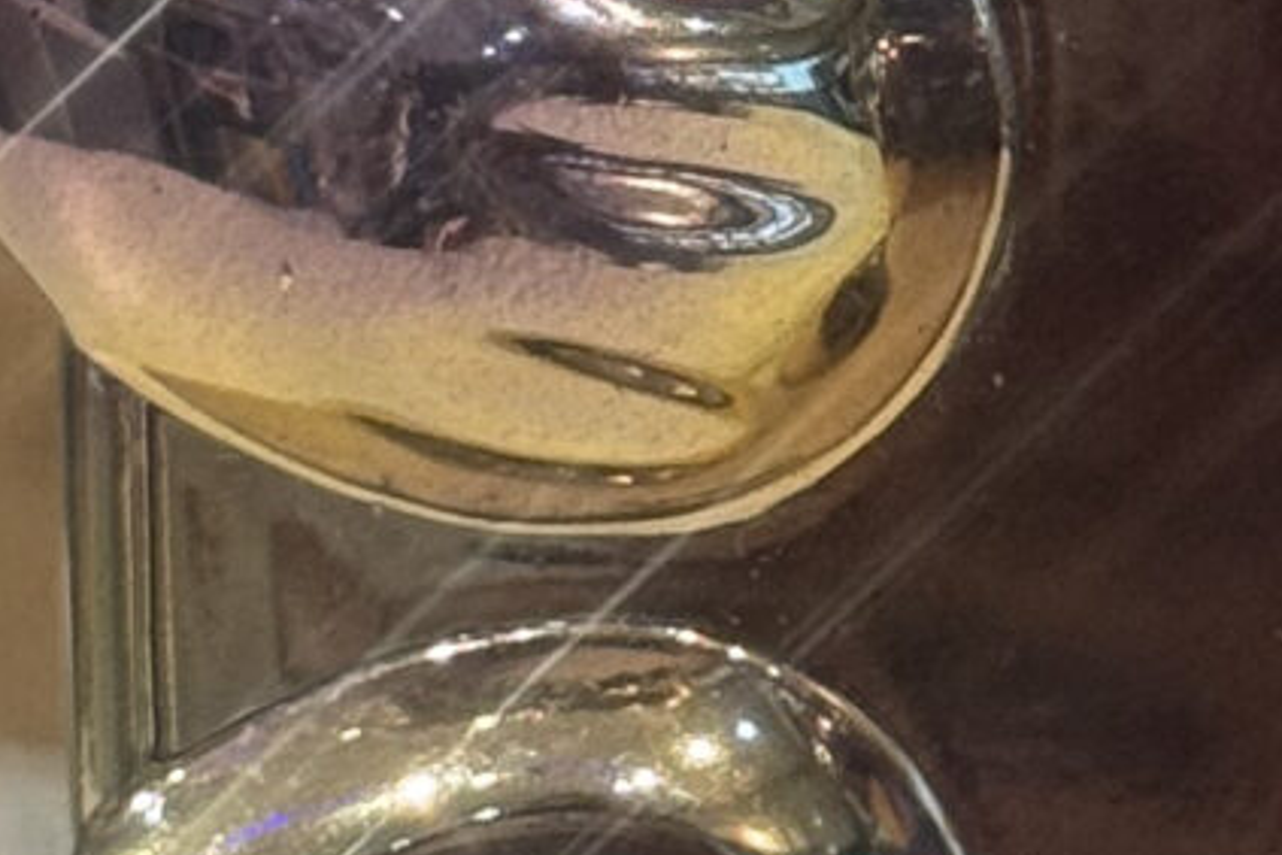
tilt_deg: -9.0
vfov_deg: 4.5
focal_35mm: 302
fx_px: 10754
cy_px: -361
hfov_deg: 6.8
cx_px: 1112
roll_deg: +1.7
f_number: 1.78
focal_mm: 6.76
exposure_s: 1/50
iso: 125
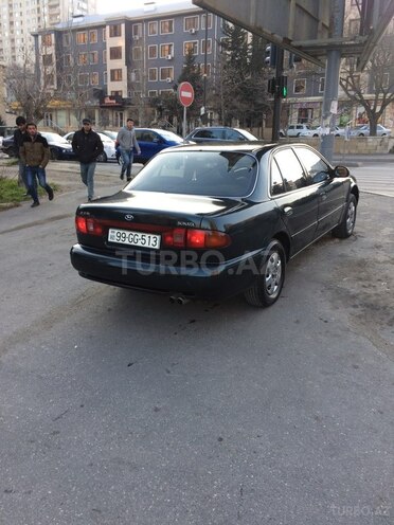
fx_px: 440
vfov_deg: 61.7
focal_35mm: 29
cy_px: 262
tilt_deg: -14.9
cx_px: 197
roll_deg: +0.6
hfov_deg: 48.2
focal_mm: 4.15
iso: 40
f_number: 2.2
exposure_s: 1/100
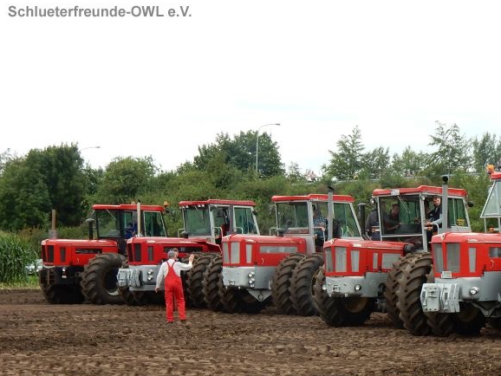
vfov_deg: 17.7
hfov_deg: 23.4
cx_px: 345
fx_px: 1202
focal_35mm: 83
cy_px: 256
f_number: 4.5
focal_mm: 10.7
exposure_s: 1/125
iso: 125
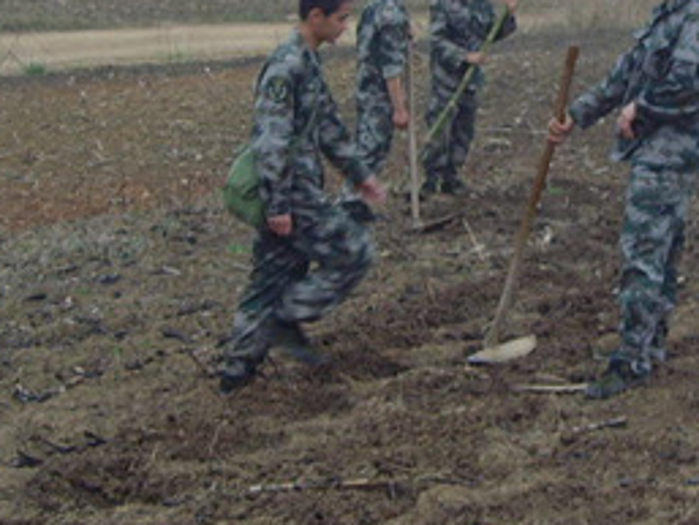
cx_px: 549
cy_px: 122
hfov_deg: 20.0
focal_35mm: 97
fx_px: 1960
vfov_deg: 15.2
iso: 160
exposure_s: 1/45
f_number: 3.5
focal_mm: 6.6
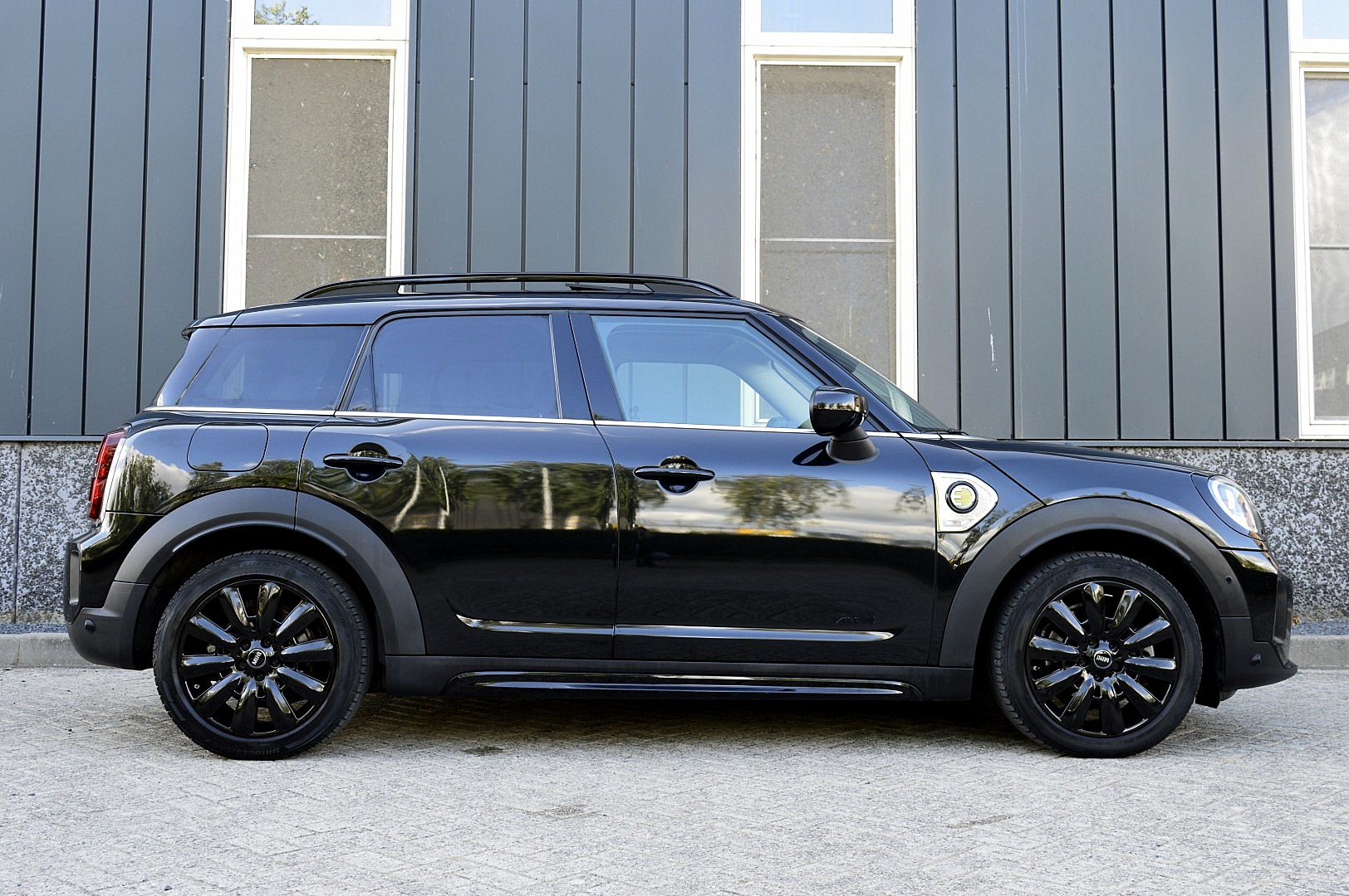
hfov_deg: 51.3
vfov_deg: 35.4
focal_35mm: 38
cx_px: 674
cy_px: 448
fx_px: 1404
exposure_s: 1/60
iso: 400
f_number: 8
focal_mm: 25
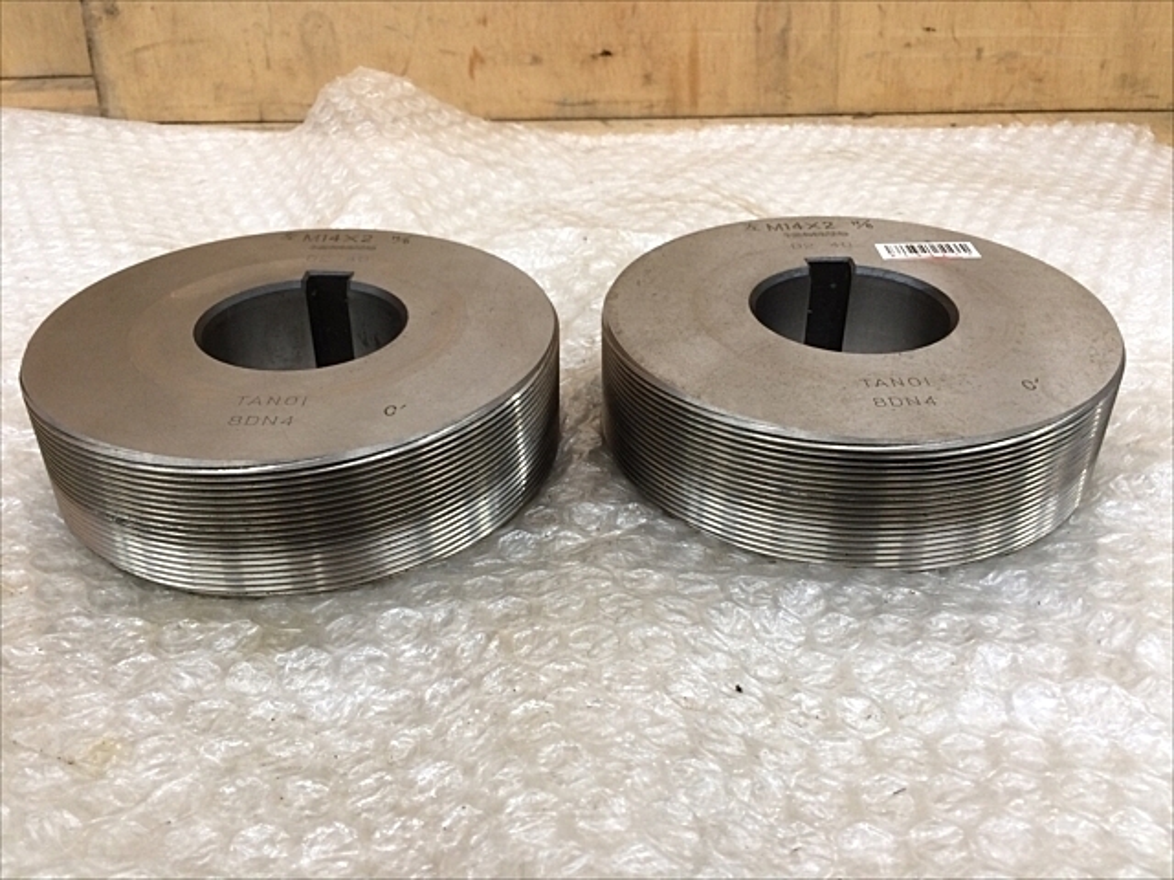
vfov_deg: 48.2
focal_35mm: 29
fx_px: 984
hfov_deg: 61.7
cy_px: 440
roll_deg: +1.0
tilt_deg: -33.5
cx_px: 587
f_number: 2.2
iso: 80
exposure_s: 1/30
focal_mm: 4.15
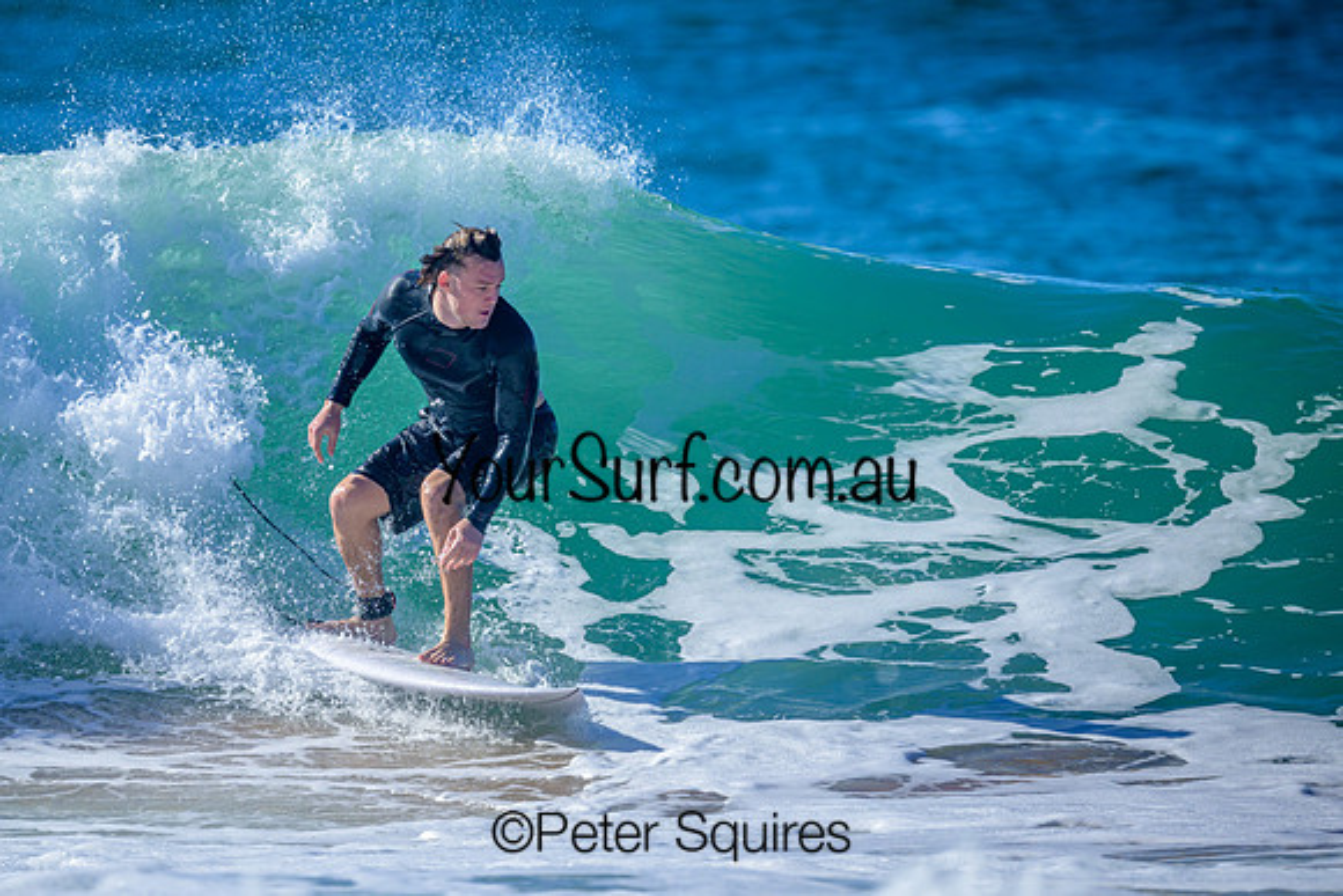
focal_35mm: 1098
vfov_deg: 1.3
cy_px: 348
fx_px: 40955
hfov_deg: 1.9
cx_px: 422
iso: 280
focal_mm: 800
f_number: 6.3
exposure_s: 1/2000
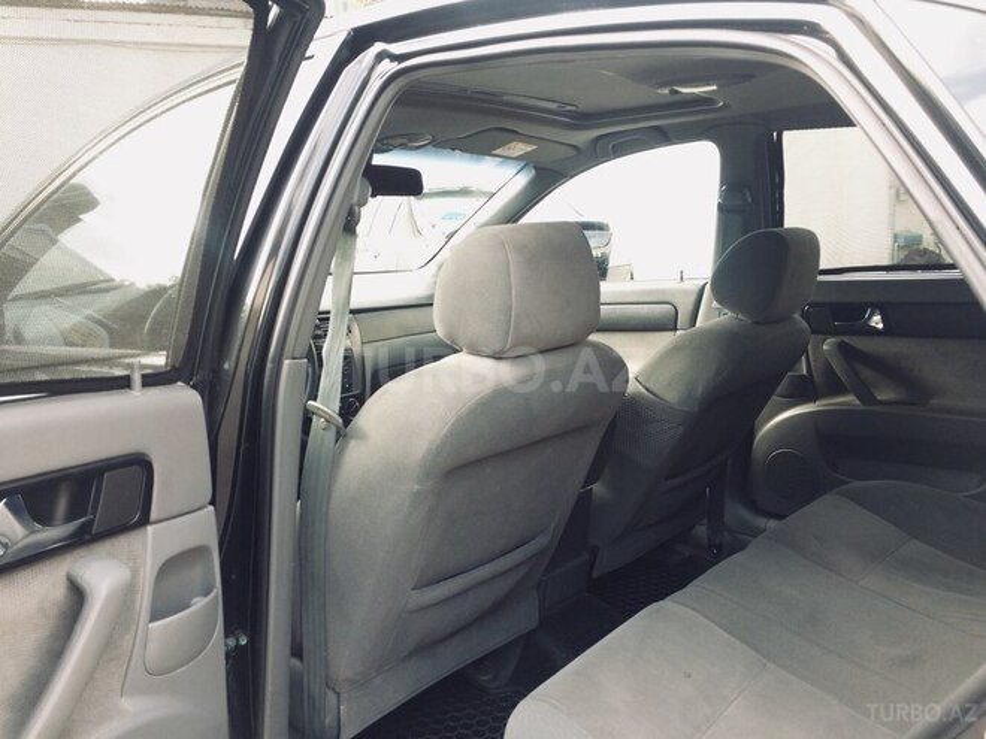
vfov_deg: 48.2
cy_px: 370
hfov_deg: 61.7
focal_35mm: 29
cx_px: 493
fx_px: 826
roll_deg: +0.3
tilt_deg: -12.6
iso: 32
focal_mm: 4.15
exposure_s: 1/50
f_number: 2.2
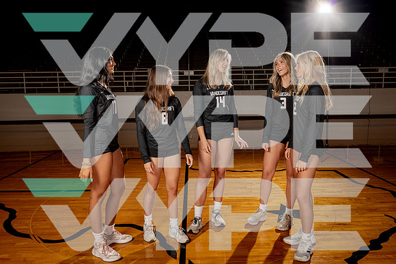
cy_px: 132
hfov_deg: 61.9
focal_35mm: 30
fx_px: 330
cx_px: 198
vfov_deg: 43.6
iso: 100
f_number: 8
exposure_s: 1/250
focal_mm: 30
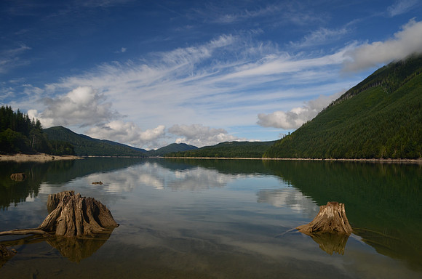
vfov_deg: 47.7
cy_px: 140
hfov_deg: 67.5
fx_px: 316
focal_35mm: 27
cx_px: 211
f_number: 11
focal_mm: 18
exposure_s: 1/125
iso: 180
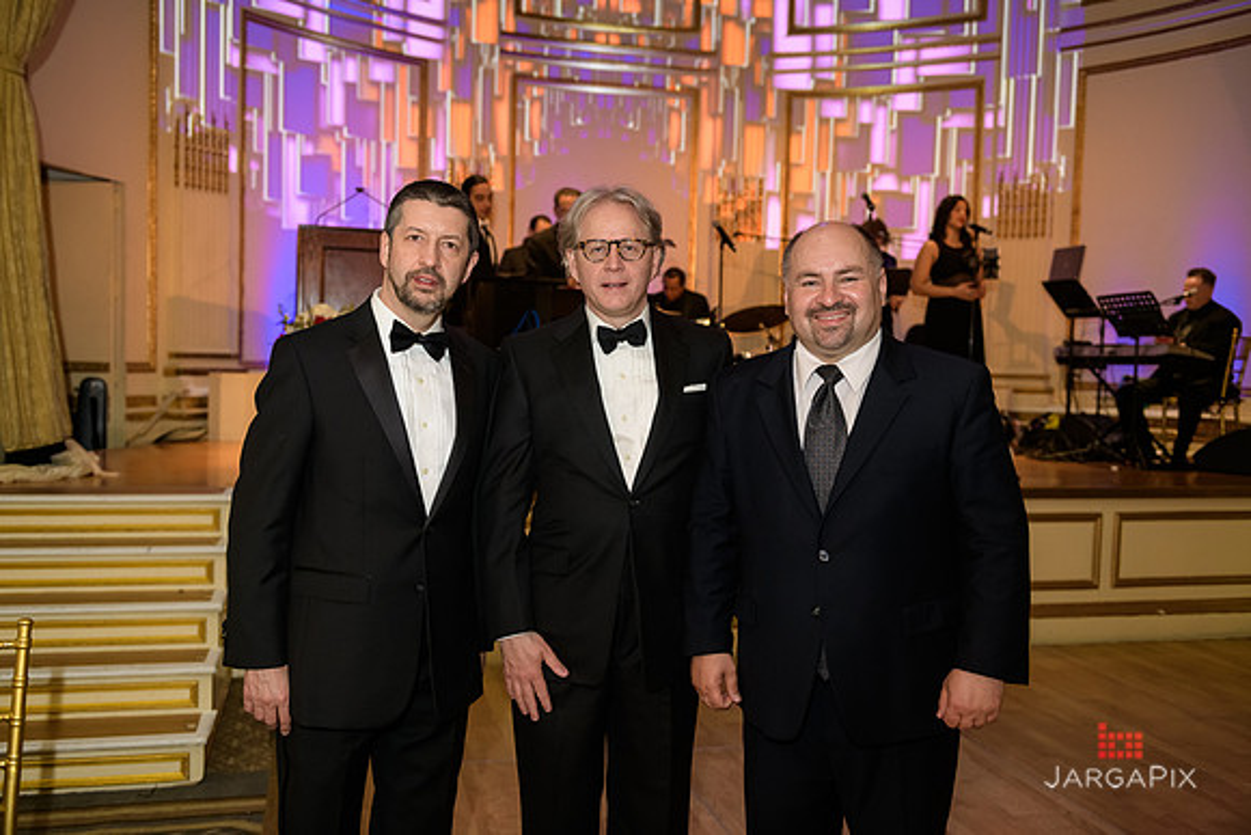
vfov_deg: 38.9
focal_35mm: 34
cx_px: 626
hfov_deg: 55.8
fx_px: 1182
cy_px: 418
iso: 1600
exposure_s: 1/125
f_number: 3.2
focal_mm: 34
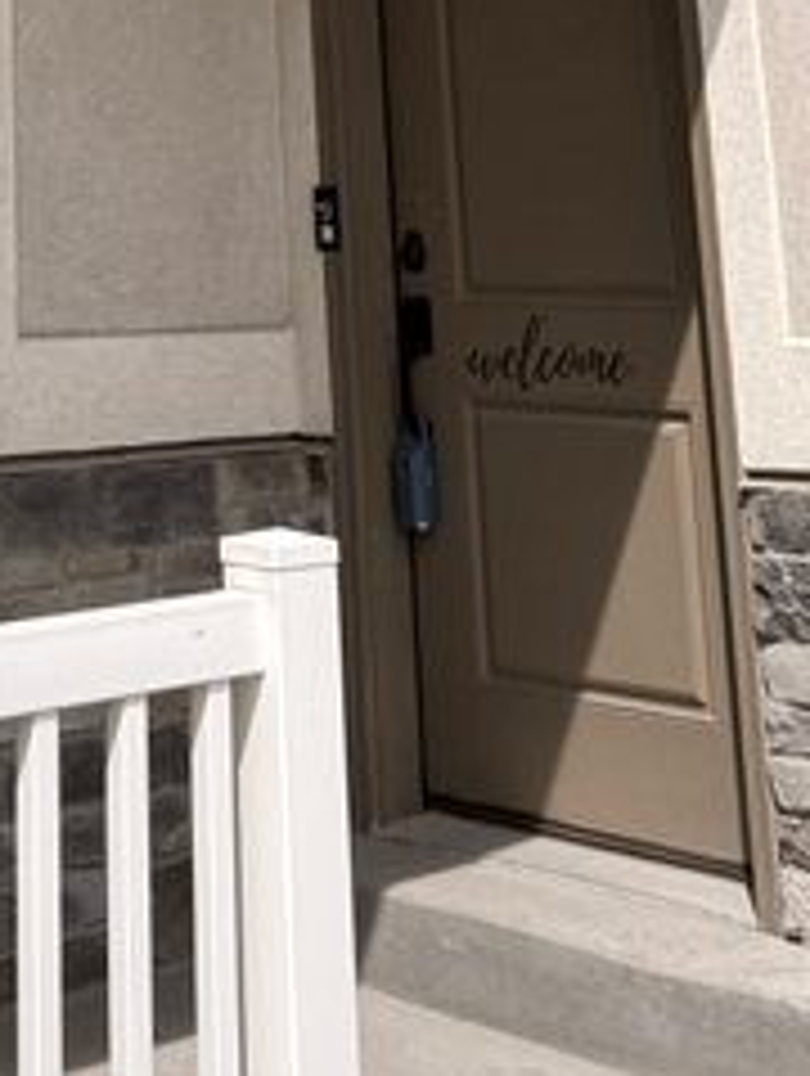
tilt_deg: +15.3
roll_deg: +1.8
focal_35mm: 77
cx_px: 54
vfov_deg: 22.1
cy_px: -414
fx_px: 2396
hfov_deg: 18.8
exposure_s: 1/4167
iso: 80
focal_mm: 6.76
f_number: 1.78
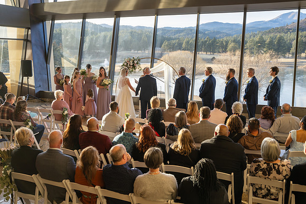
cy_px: 99
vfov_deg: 36.1
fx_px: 314
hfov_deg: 52.0
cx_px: 151
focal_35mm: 37
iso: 100
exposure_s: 1/100
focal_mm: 34.7
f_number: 3.2
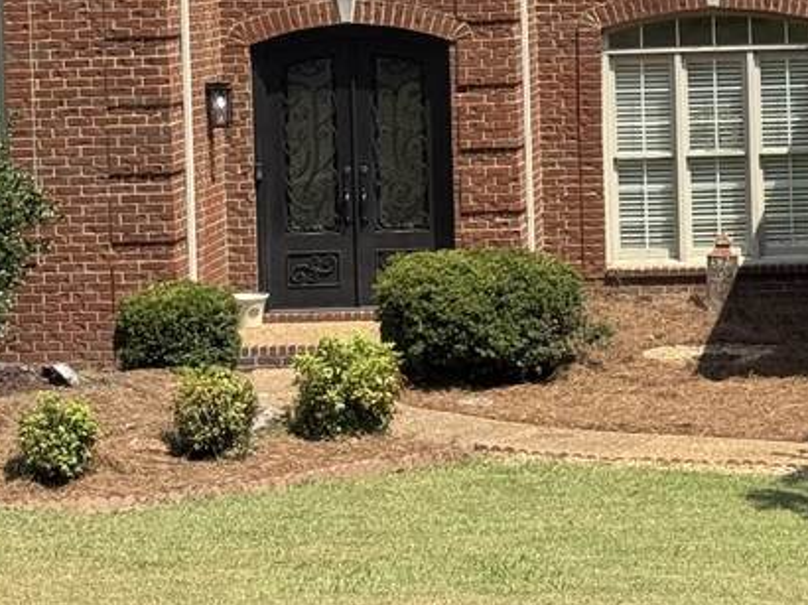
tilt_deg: -2.7
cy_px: -20
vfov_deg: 9.8
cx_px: 666
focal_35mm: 150
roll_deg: +1.5
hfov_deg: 13.1
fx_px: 3499
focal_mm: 6.76
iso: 64
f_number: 1.78
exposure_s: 1/2959
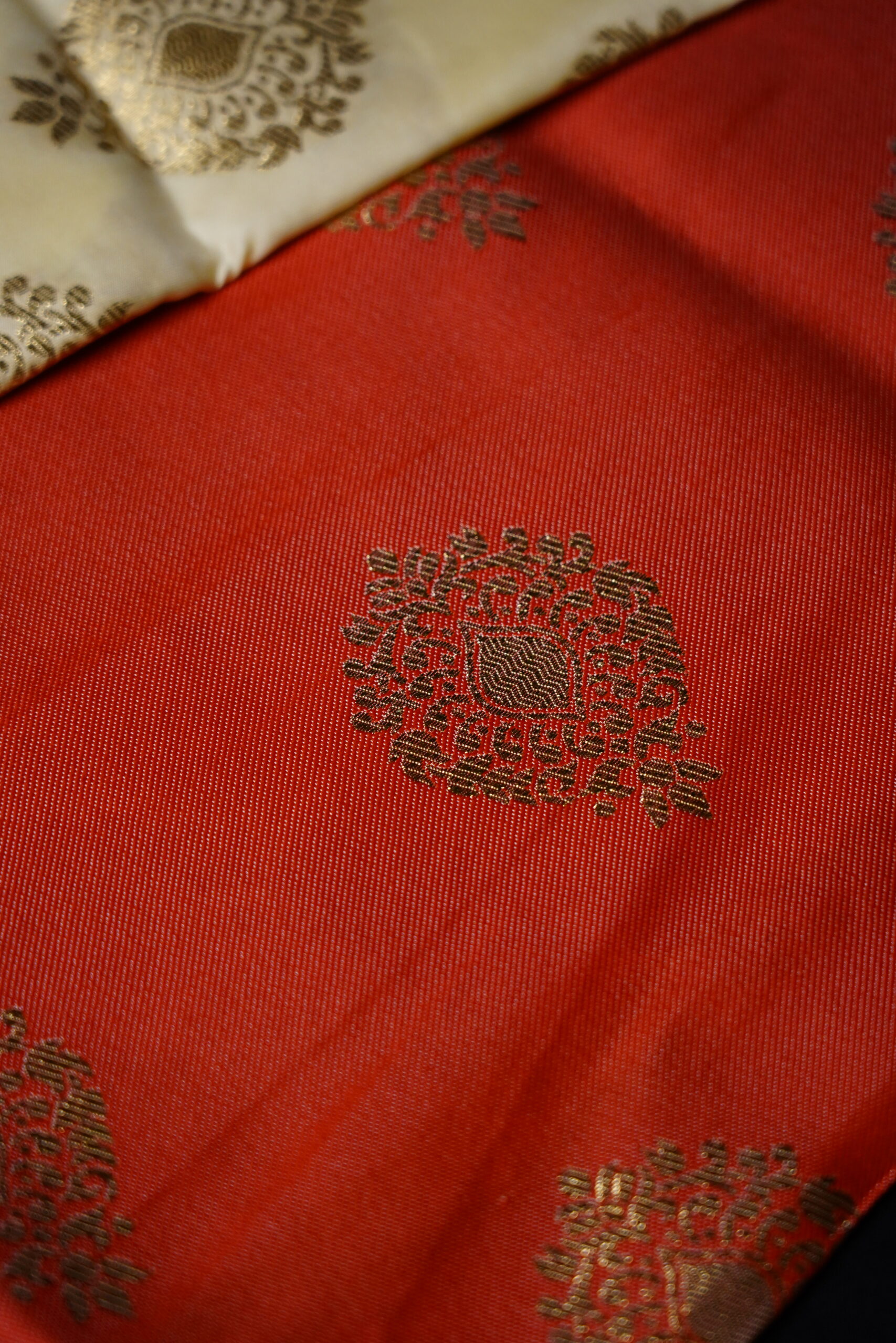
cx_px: 448
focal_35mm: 105
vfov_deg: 19.5
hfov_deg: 13.0
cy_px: 672
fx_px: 3919
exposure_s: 1/640
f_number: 4
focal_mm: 105
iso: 2000
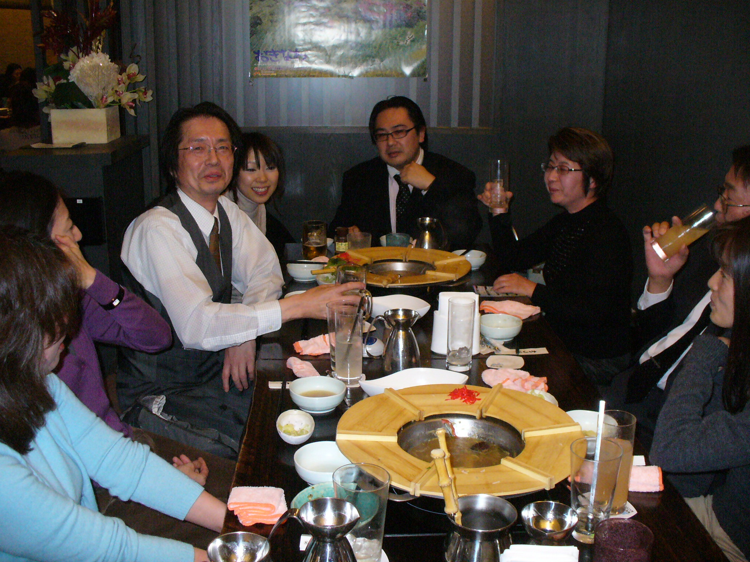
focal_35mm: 37
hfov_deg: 50.1
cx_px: 375
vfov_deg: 38.7
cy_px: 281
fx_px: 802
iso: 400
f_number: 2.8
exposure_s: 1/60
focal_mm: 6.1
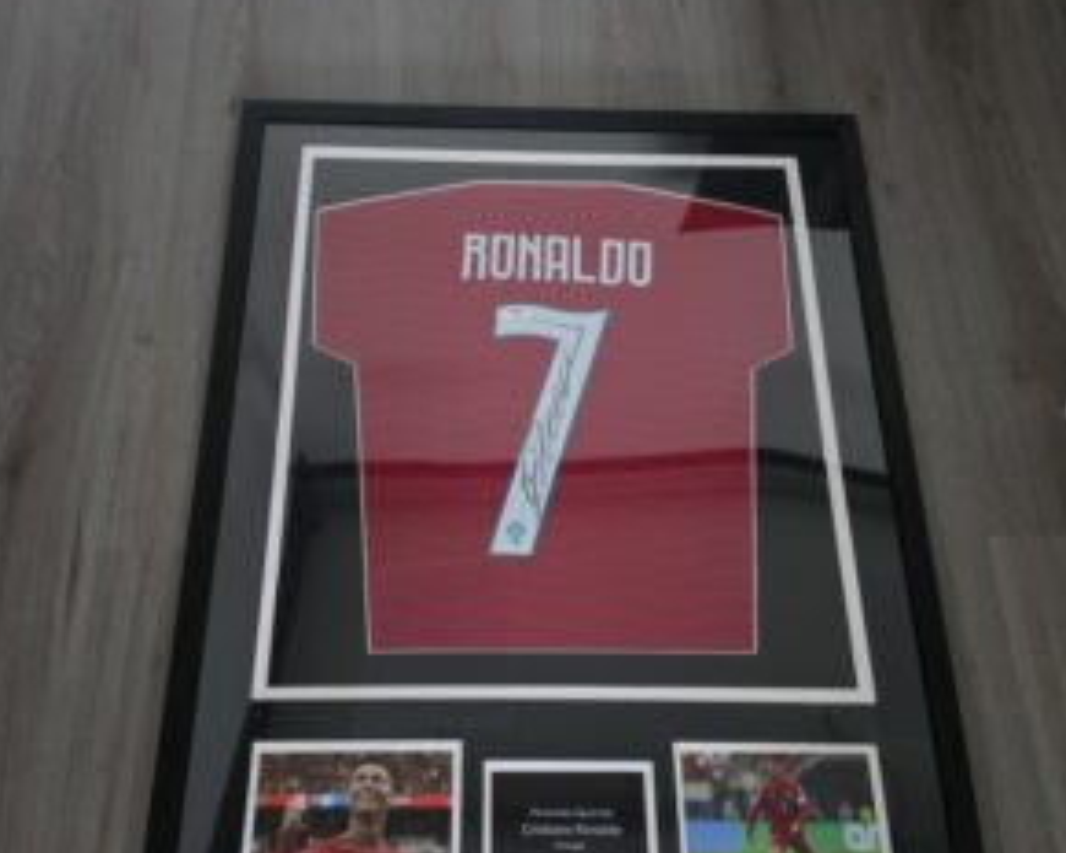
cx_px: 529
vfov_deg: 47.1
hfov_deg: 57.2
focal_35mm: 31
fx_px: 978
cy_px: 449
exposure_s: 1/20
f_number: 1.4
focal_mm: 6.5
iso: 800
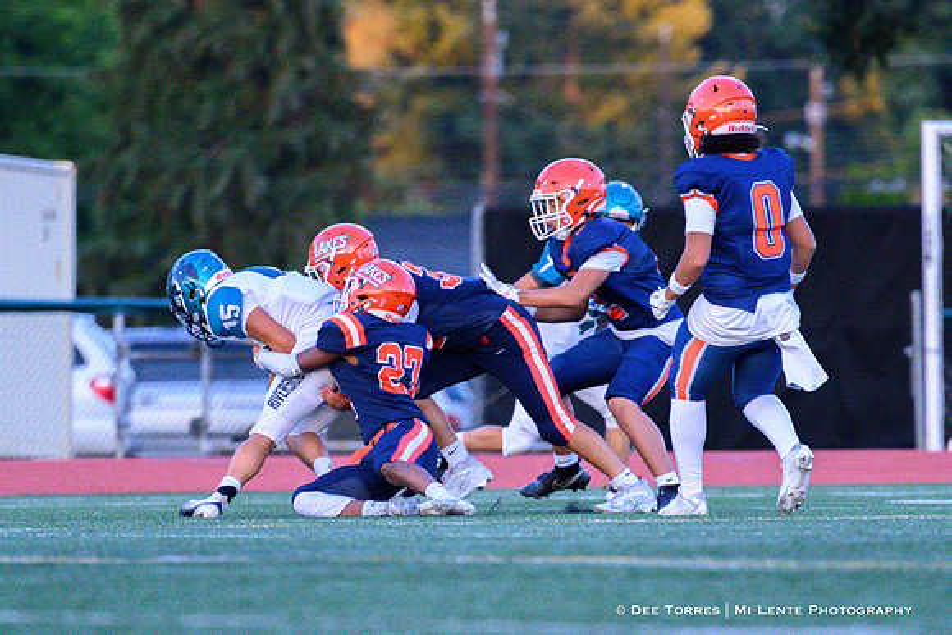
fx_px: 13501
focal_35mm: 510
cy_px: 505
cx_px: 447
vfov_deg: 2.7
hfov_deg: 4.0
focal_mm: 280
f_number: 4
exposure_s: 1/1600
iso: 5000
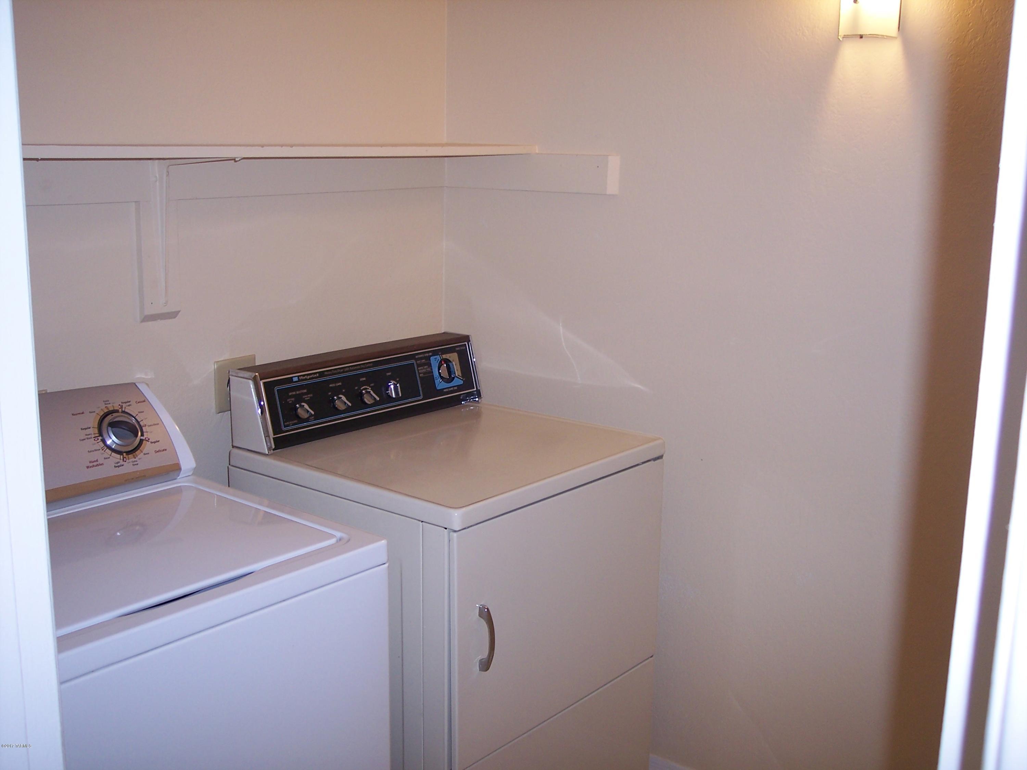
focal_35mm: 39
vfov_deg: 36.8
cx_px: 514
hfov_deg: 47.9
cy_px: 385
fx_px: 1157
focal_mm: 8
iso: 100
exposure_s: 1/60
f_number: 2.8
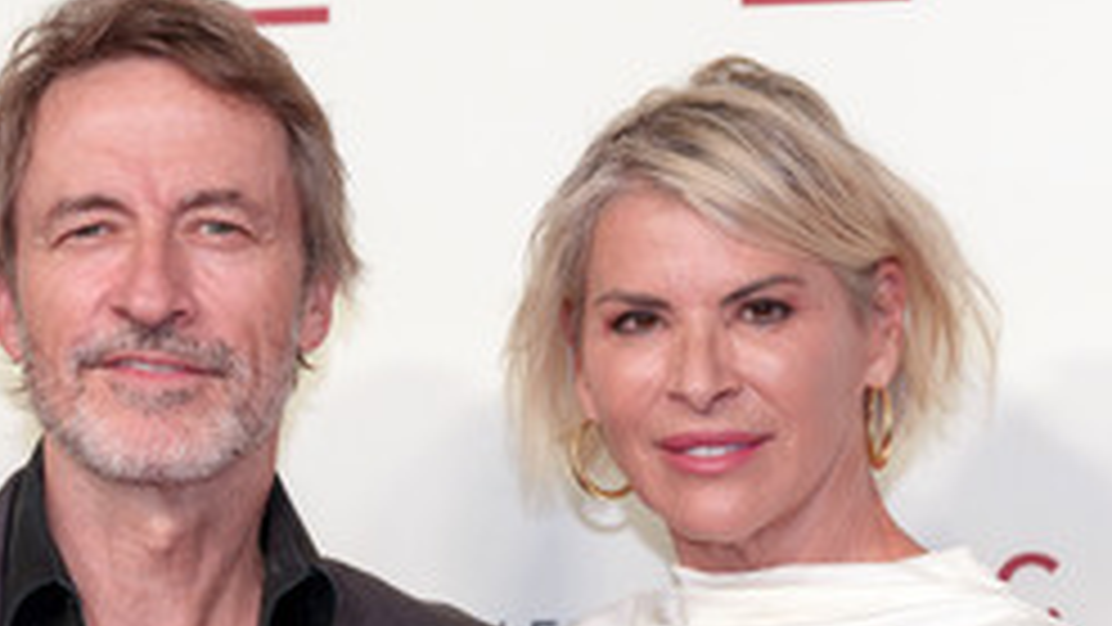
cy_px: 555
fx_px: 6222
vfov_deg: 5.7
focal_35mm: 211
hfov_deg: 10.2
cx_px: 440
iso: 320
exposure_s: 1/250
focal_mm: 105
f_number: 4
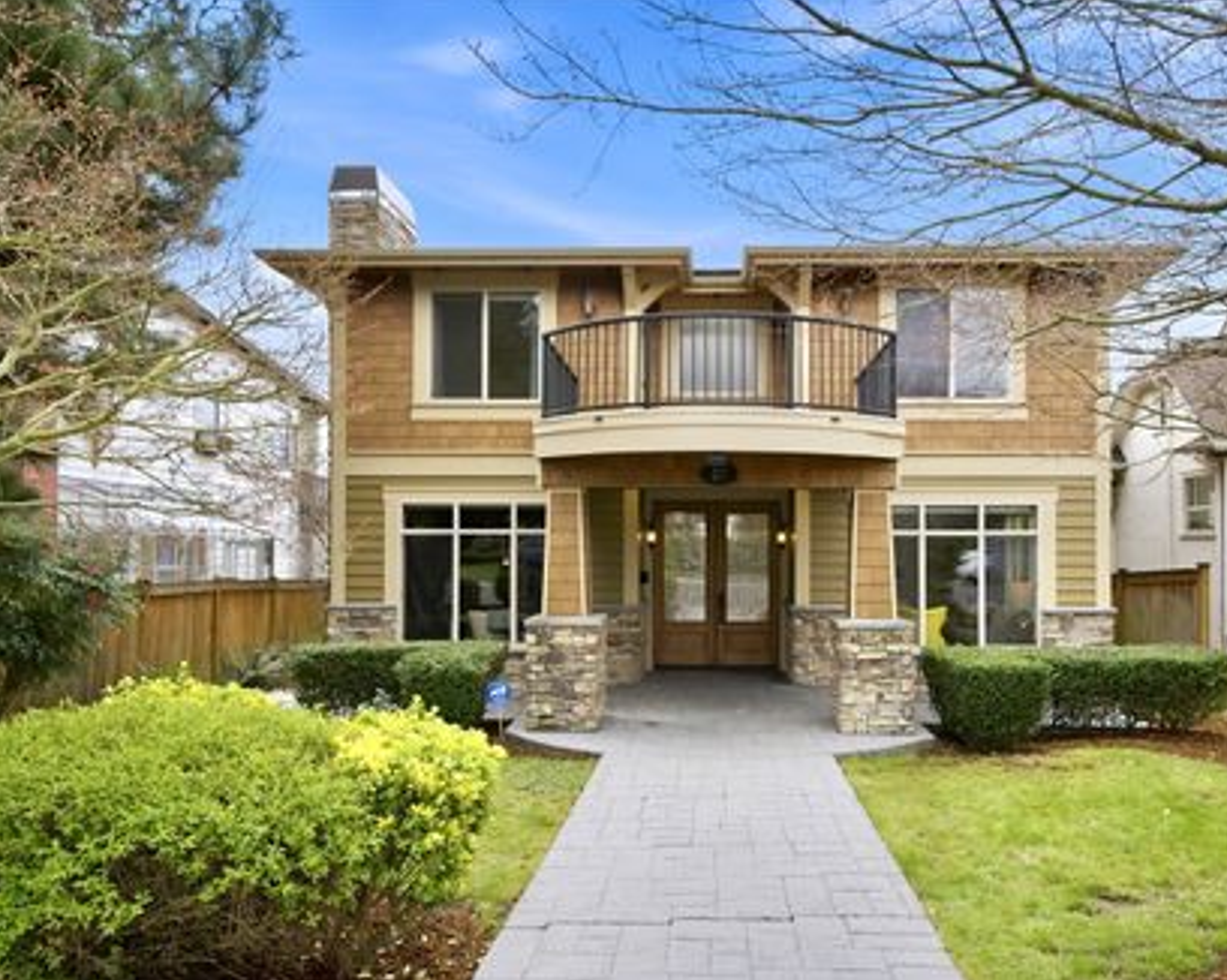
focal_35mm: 23
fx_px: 835
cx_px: 695
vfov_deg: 60.8
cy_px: 488
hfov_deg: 72.3
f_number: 9
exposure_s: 1/200
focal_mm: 20
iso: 400
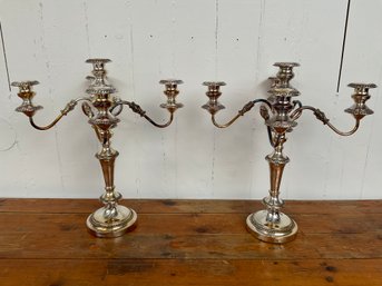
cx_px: 191
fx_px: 320
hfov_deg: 61.7
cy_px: 143
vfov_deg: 48.2
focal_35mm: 29
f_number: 1.8
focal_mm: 3
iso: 16
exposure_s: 1/122
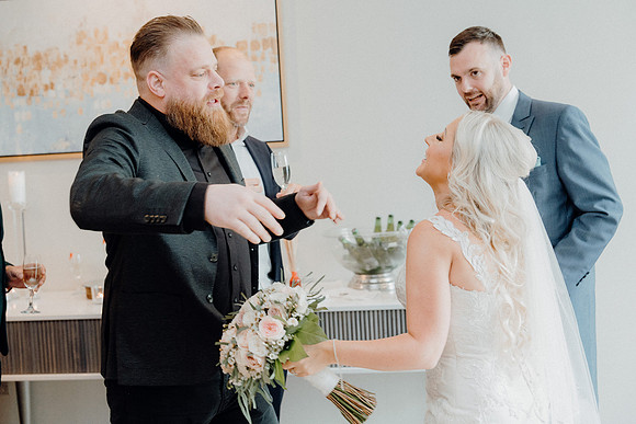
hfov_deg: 41.1
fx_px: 848
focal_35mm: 48
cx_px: 318
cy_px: 212
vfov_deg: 28.1
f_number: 3.5
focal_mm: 48
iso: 2500
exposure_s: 1/200
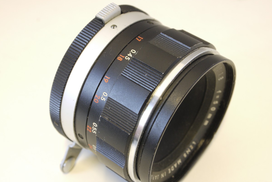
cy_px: 93
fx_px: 521
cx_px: 136
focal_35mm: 69
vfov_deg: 19.7
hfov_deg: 29.2
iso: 400
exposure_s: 1/6
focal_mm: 33
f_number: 8
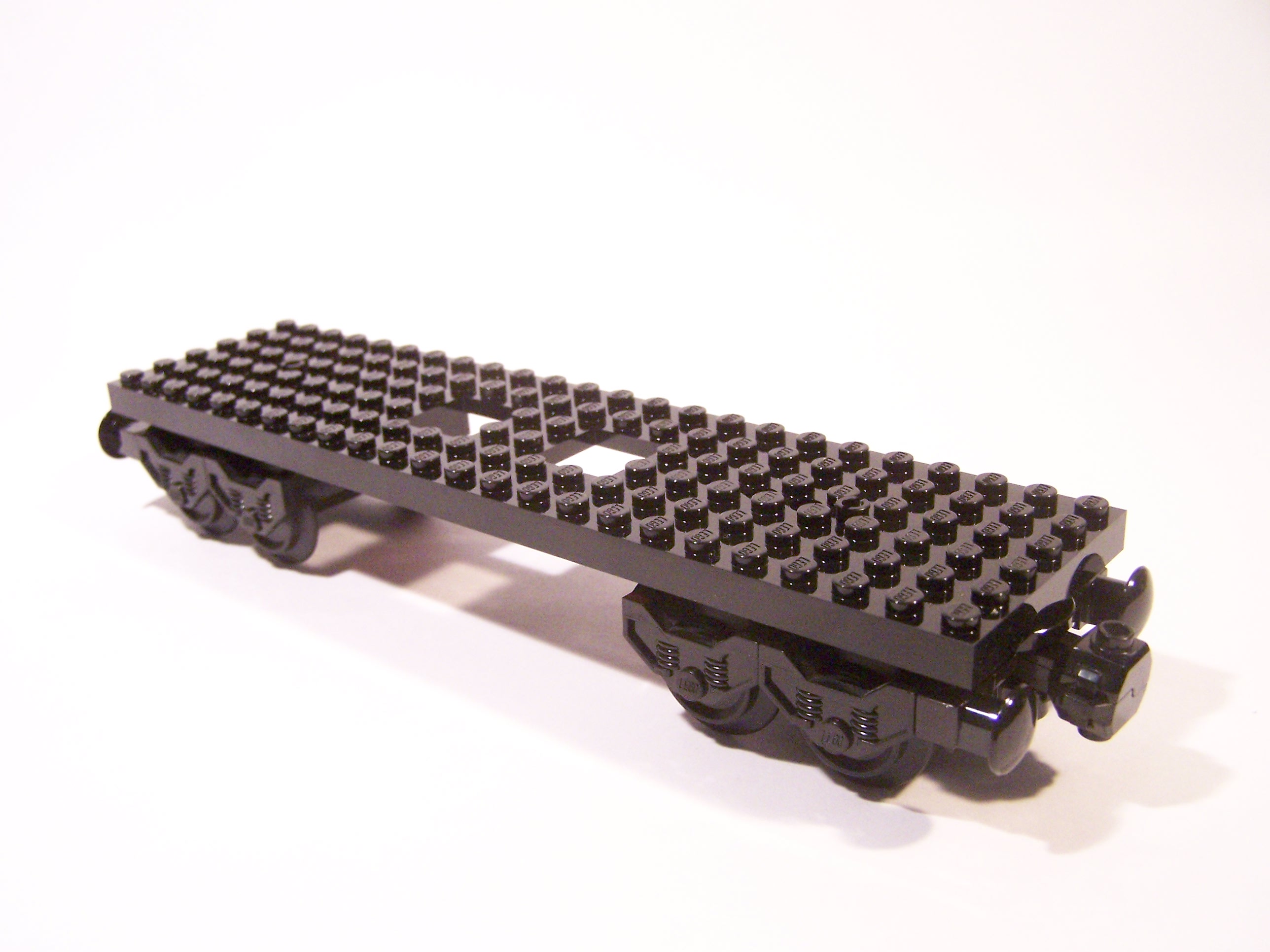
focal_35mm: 38
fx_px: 1394
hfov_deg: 49.0
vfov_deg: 37.7
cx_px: 635
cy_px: 476
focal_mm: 6.3
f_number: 3.2
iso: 400
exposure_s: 1/30
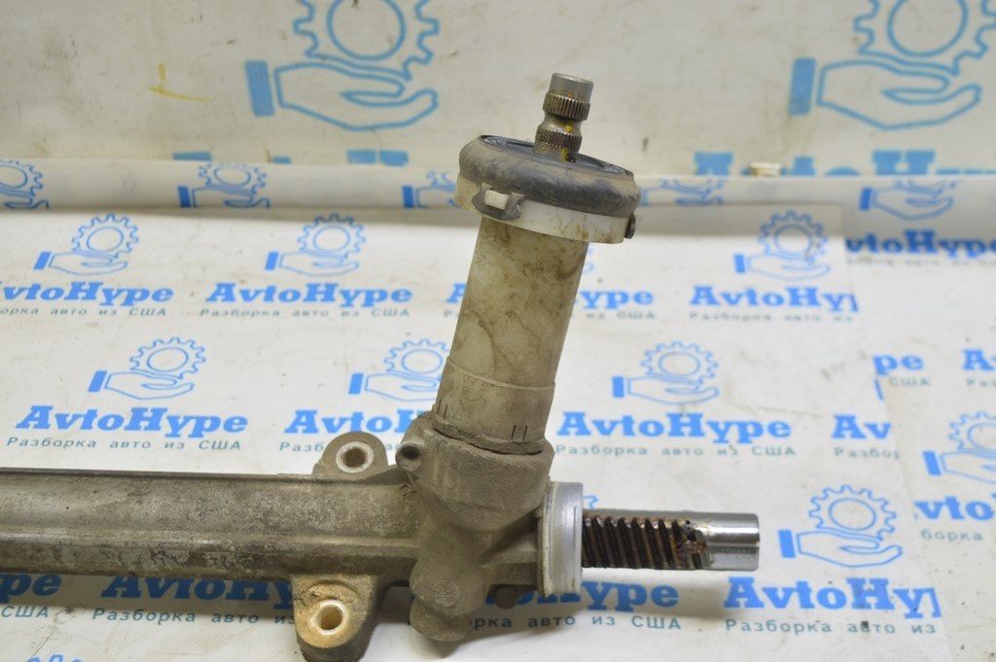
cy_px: 331
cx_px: 498
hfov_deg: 37.9
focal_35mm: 52
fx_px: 1451
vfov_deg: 25.7
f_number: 5.6
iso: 400
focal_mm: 35
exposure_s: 1/20
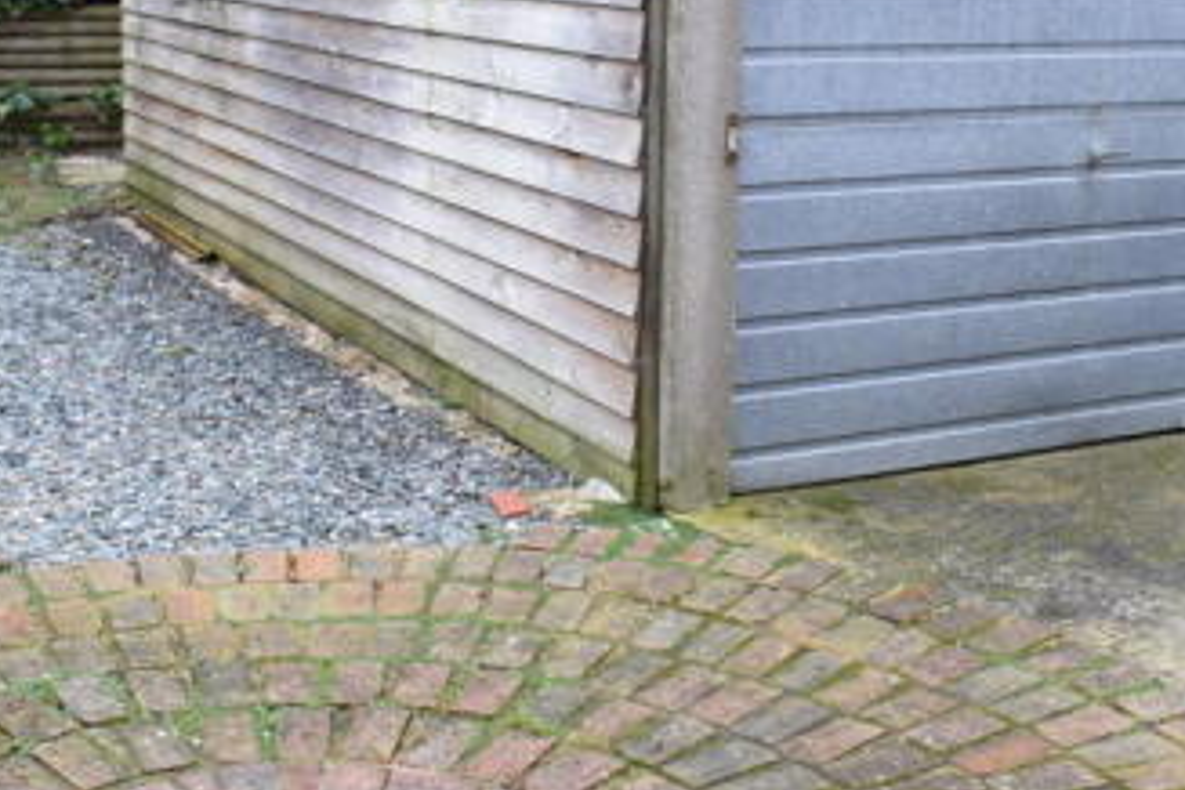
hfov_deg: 36.9
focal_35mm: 54
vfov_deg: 24.9
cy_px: 252
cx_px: 576
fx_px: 1777
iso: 800
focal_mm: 18
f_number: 6.3
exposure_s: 1/160
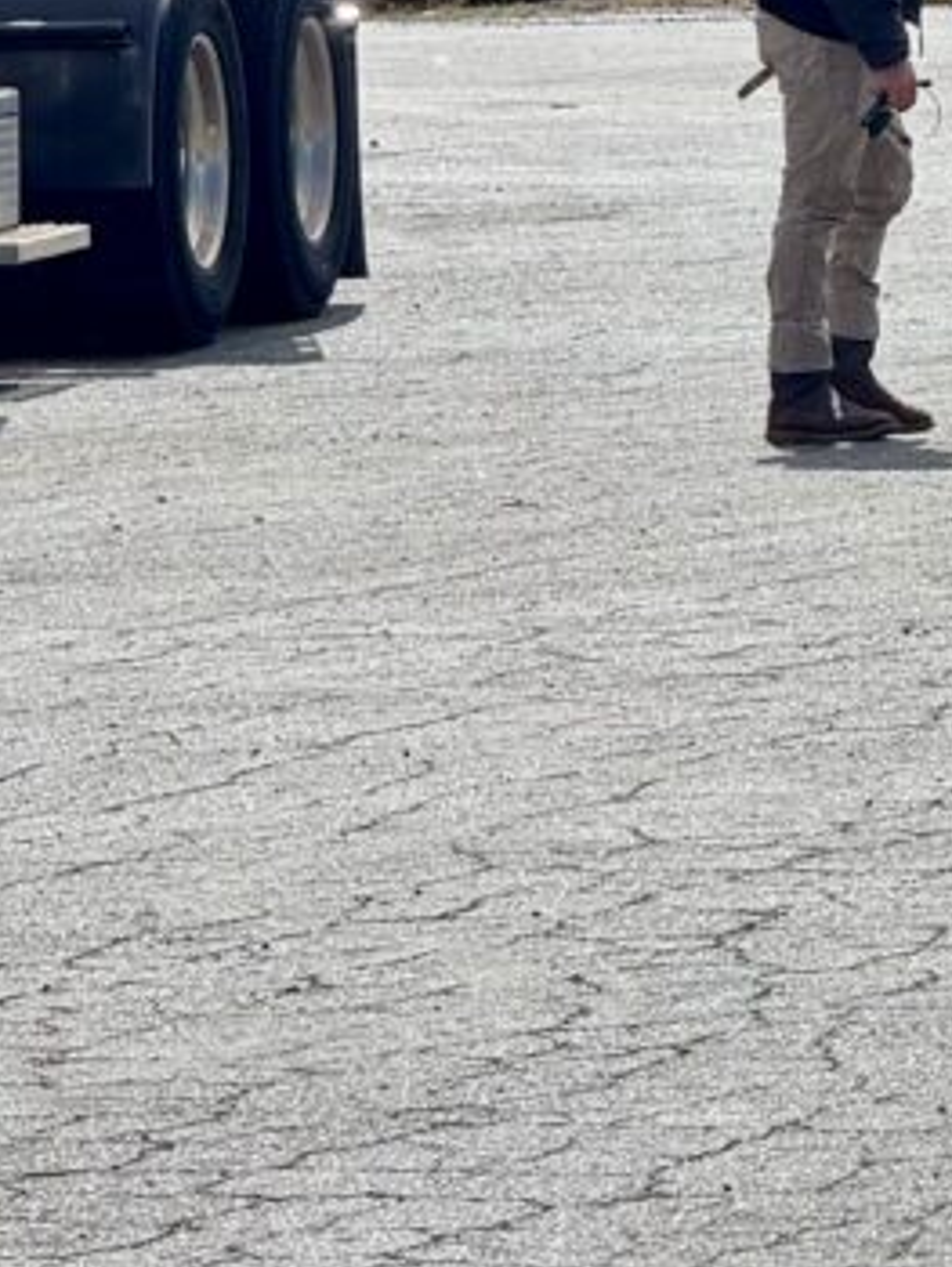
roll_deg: +0.6
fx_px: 12855
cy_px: -489
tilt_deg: -0.2
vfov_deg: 5.6
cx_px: 221
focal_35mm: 351
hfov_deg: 4.2
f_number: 2.8
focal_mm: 15.66
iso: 50
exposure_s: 1/1730
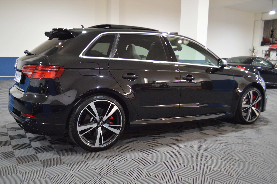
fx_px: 231
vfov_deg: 43.5
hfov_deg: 62.0
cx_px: 138
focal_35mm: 30
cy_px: 92
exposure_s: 1/60
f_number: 3.8
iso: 800
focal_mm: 20
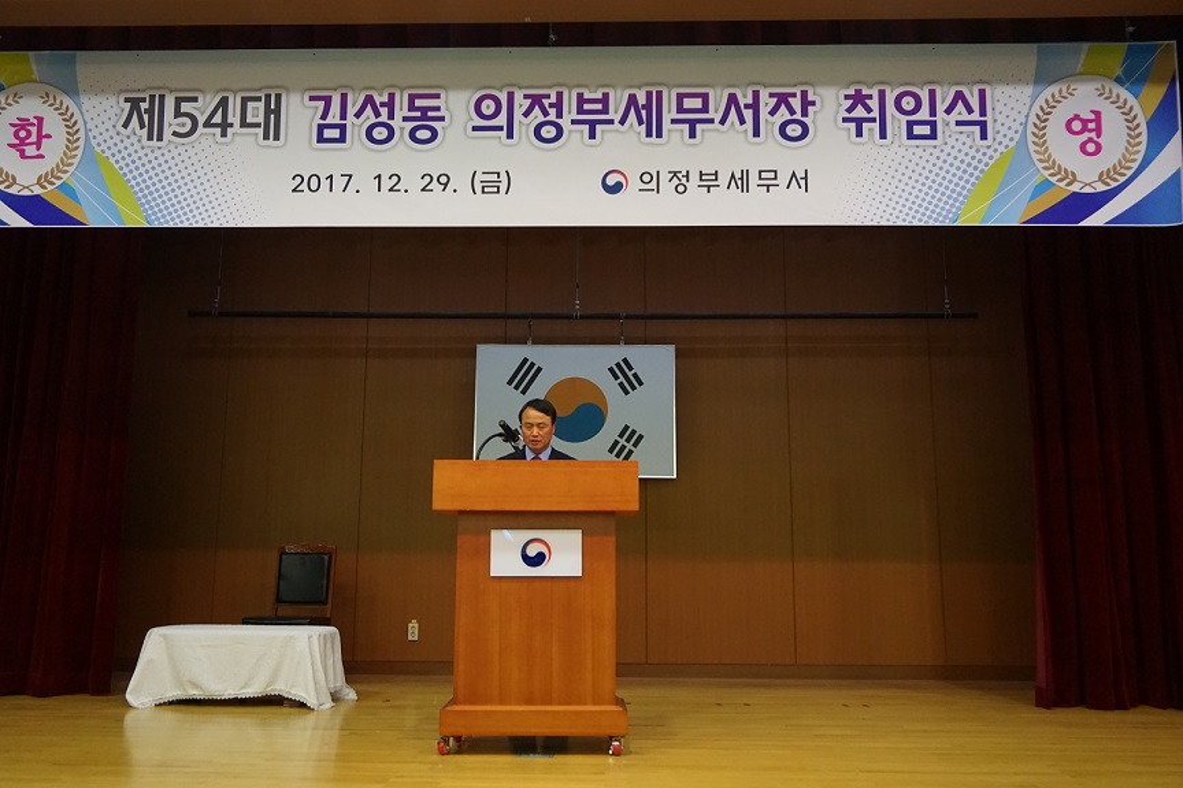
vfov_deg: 43.6
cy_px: 394
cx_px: 592
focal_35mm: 30
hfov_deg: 61.9
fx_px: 986
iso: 2000
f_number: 4
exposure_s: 1/160
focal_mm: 20
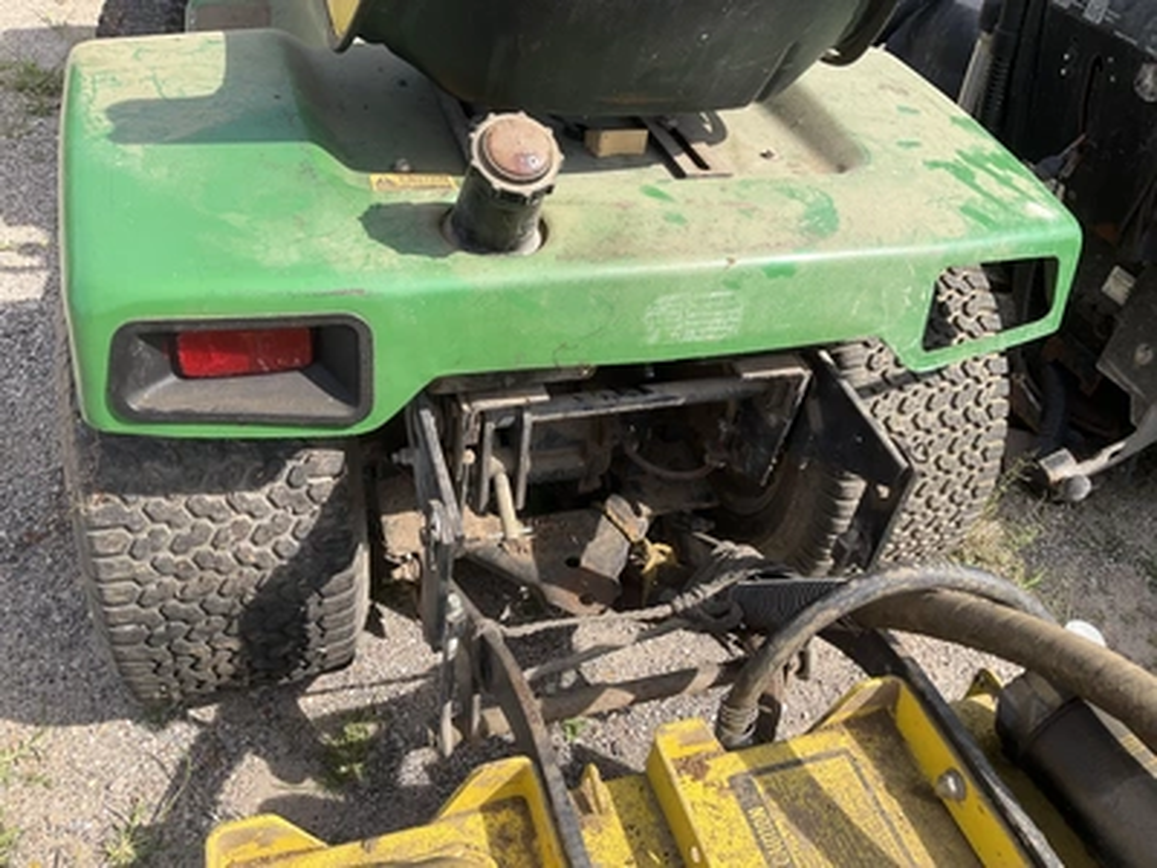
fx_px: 969
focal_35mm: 29
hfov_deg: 61.7
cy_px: 434
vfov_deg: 48.2
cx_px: 578
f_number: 1.8
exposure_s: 1/770
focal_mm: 3
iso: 25
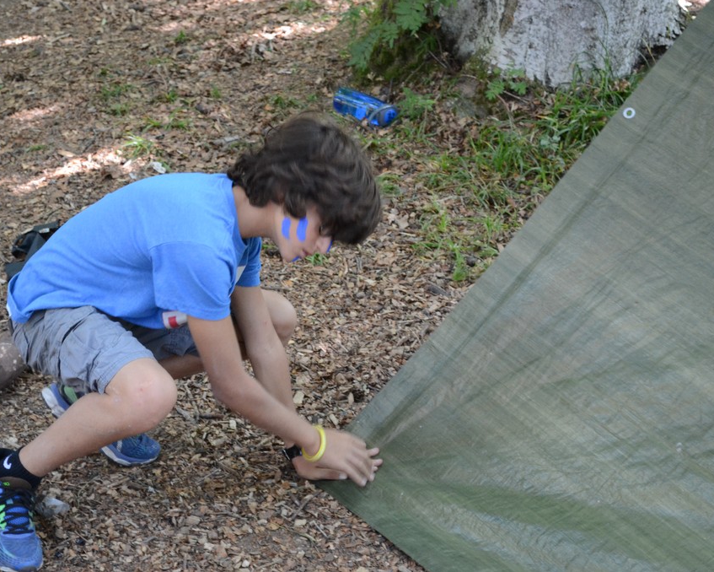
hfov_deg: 20.4
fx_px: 1978
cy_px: 285
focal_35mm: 94
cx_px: 298
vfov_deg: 16.4
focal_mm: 55
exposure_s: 1/50
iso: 1600
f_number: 5.6
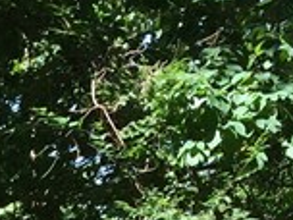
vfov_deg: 6.8
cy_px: 604
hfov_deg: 9.2
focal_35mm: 202
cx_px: -303
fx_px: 1710
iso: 32
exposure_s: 1/471
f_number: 2.2
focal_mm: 4.12
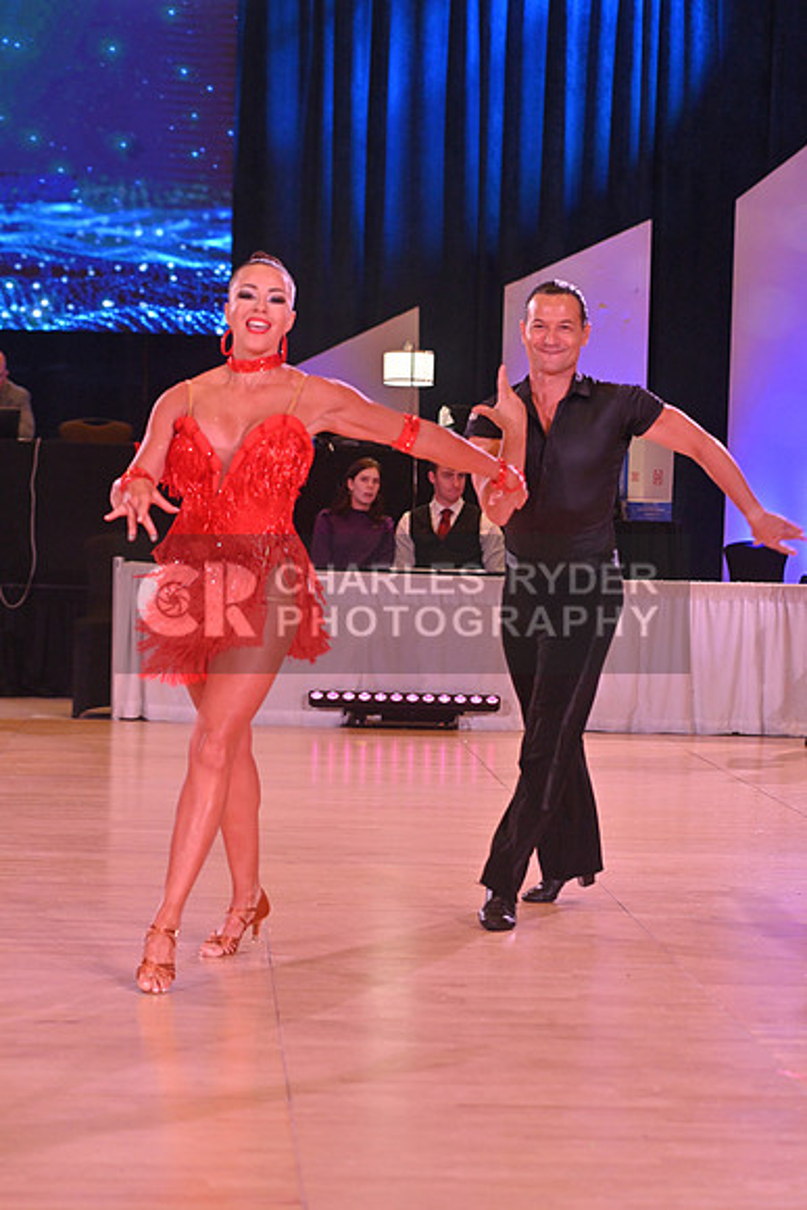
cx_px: 404
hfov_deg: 13.7
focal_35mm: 100
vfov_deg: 20.4
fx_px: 3360
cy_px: 605
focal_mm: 100
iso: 2000
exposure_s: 1/400
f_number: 5
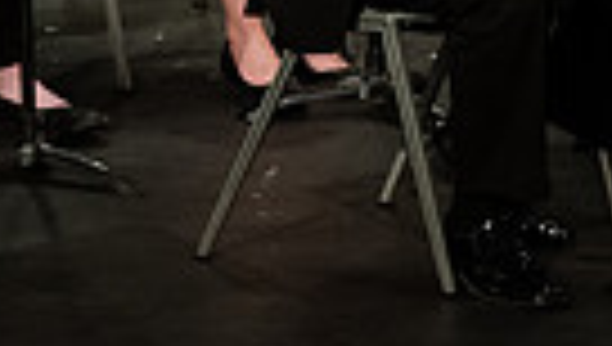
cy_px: -470
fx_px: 13799
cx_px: -99
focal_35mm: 849
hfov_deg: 2.5
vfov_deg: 1.4
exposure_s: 1/200
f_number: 3.2
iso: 3200
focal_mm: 190
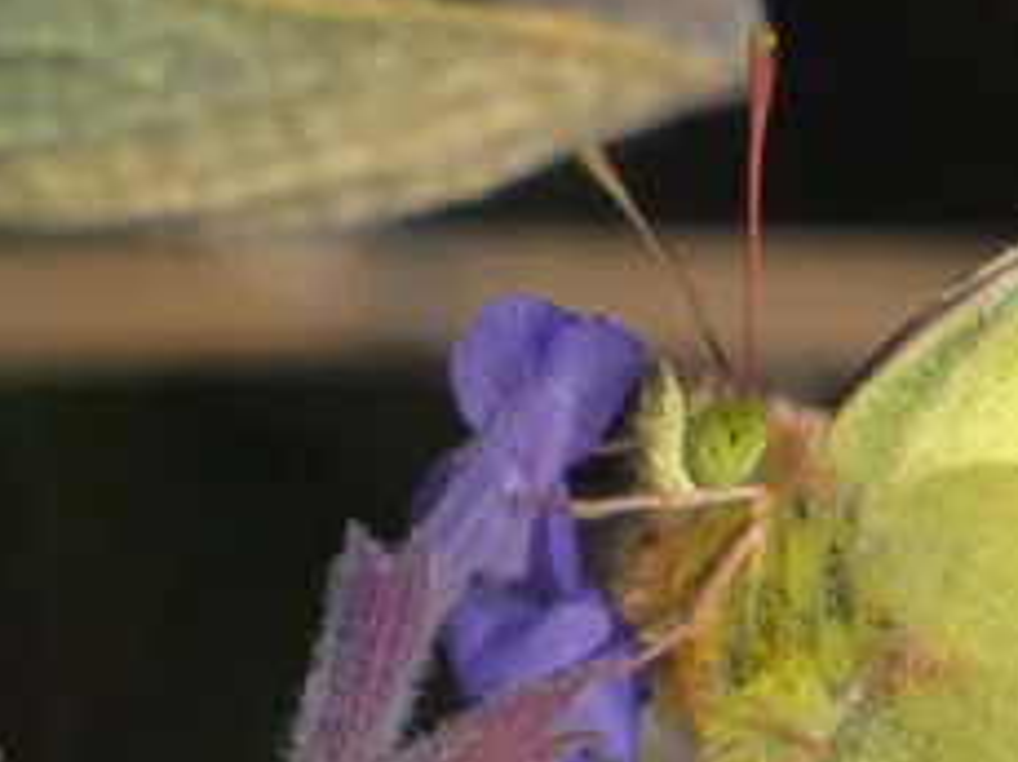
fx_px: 55700
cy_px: 696
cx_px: 1049
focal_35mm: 1896
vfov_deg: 0.8
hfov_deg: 1.0
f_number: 5.6
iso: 80
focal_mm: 121.9
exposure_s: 1/125
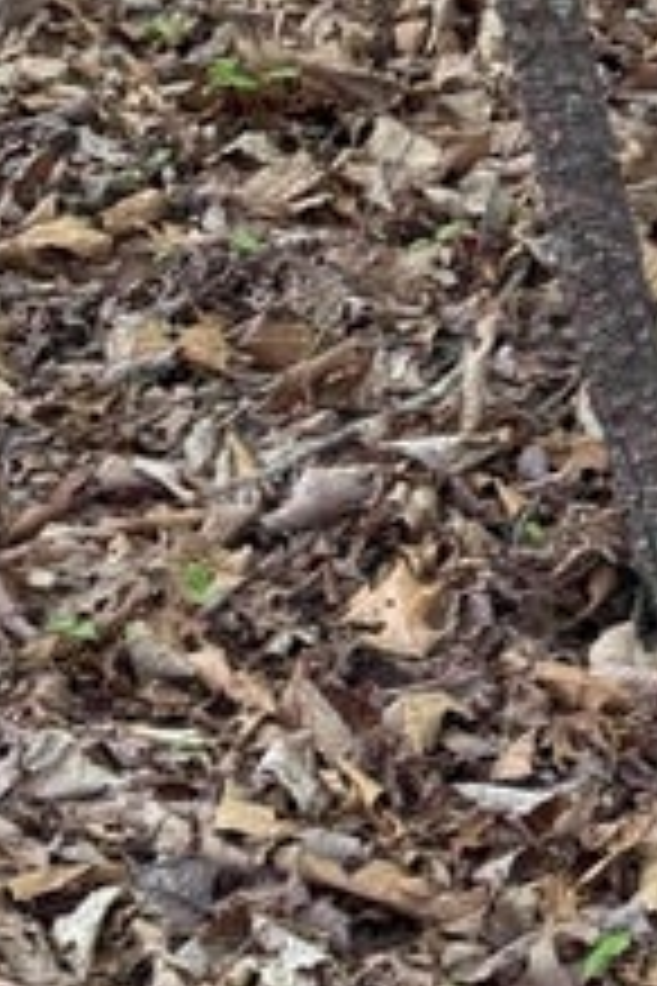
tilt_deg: +5.5
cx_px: 698
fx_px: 3996
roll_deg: -0.6
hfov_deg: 9.3
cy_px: -441
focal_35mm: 146
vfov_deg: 13.3
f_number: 1.78
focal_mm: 6.76
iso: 200
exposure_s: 1/159
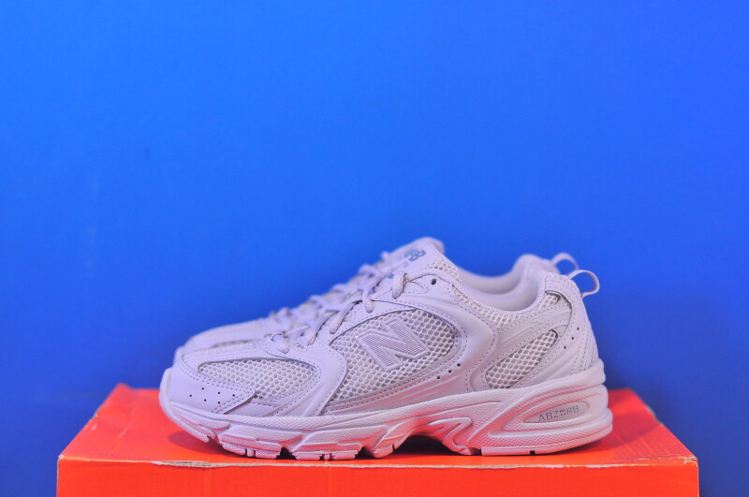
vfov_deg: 18.1
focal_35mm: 75
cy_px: 248
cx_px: 374
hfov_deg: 27.0
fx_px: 1558
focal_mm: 50
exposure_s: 1/320
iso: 250
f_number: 2.5
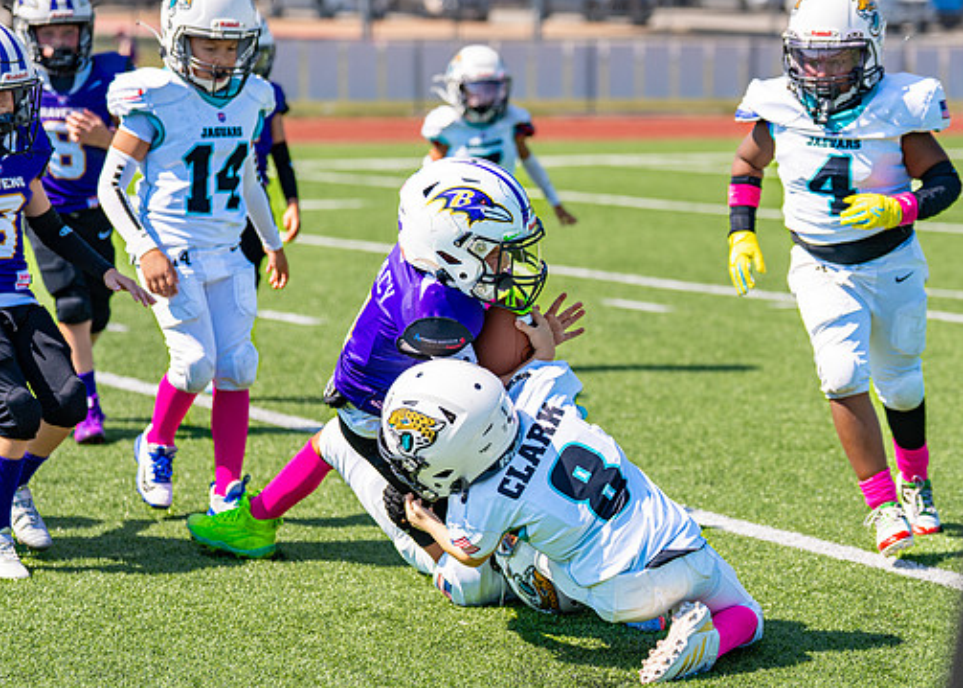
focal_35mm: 126
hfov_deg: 15.9
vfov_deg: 11.4
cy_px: 334
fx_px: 3445
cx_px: 571
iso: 125
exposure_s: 1/2500
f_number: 2.8
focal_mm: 91
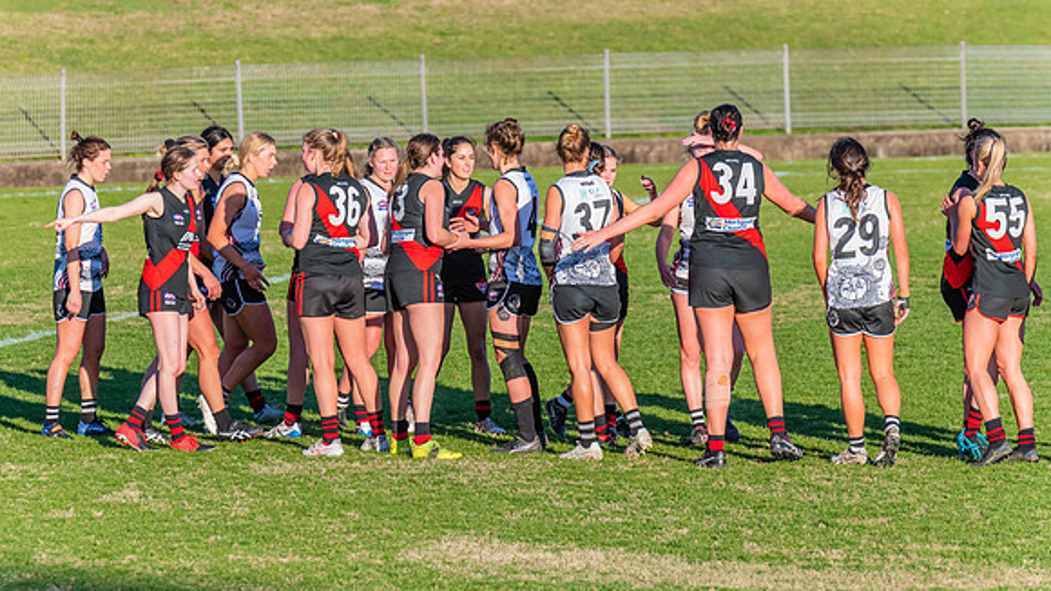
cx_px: 500
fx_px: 10551
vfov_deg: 3.2
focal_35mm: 379
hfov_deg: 5.7
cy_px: 307
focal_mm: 330
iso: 800
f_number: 9
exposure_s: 1/1250
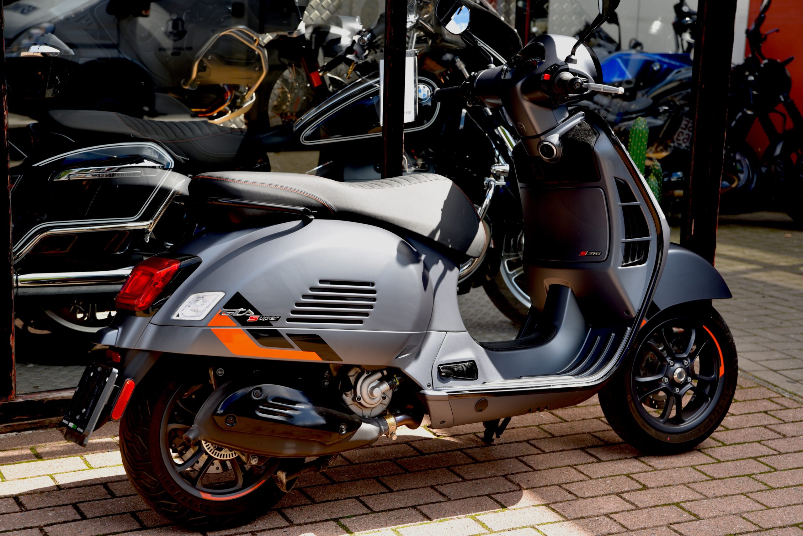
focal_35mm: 70
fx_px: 1562
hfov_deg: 28.8
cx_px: 402
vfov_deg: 19.5
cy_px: 268
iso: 100
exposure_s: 1/125
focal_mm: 70
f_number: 5.6
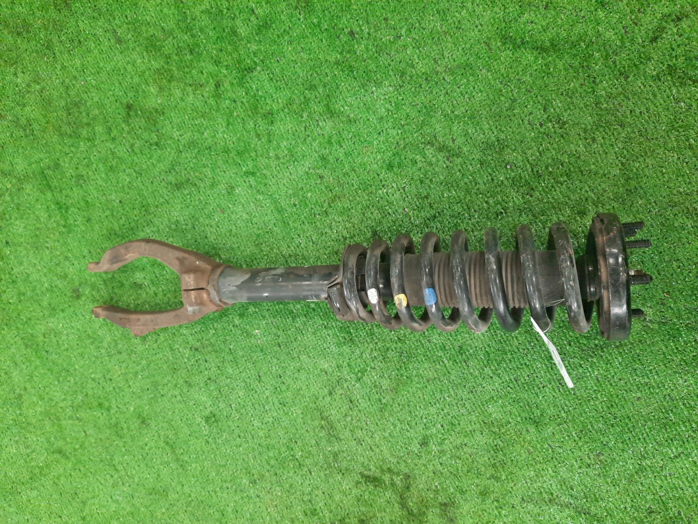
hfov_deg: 69.4
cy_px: 262
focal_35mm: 25
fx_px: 504
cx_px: 349
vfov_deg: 54.9
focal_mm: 4.6
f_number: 2
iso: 385
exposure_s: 1/50
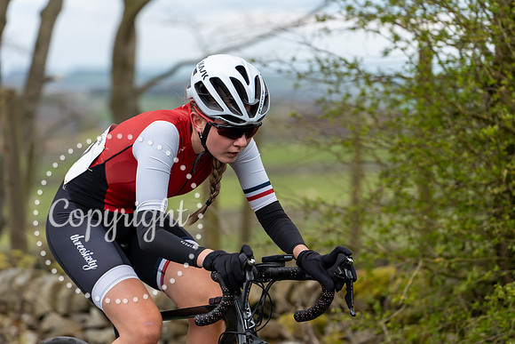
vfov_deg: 9.2
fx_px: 2146
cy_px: 172
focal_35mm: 150
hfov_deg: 13.7
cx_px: 258
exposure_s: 1/640
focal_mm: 150
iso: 200
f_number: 4
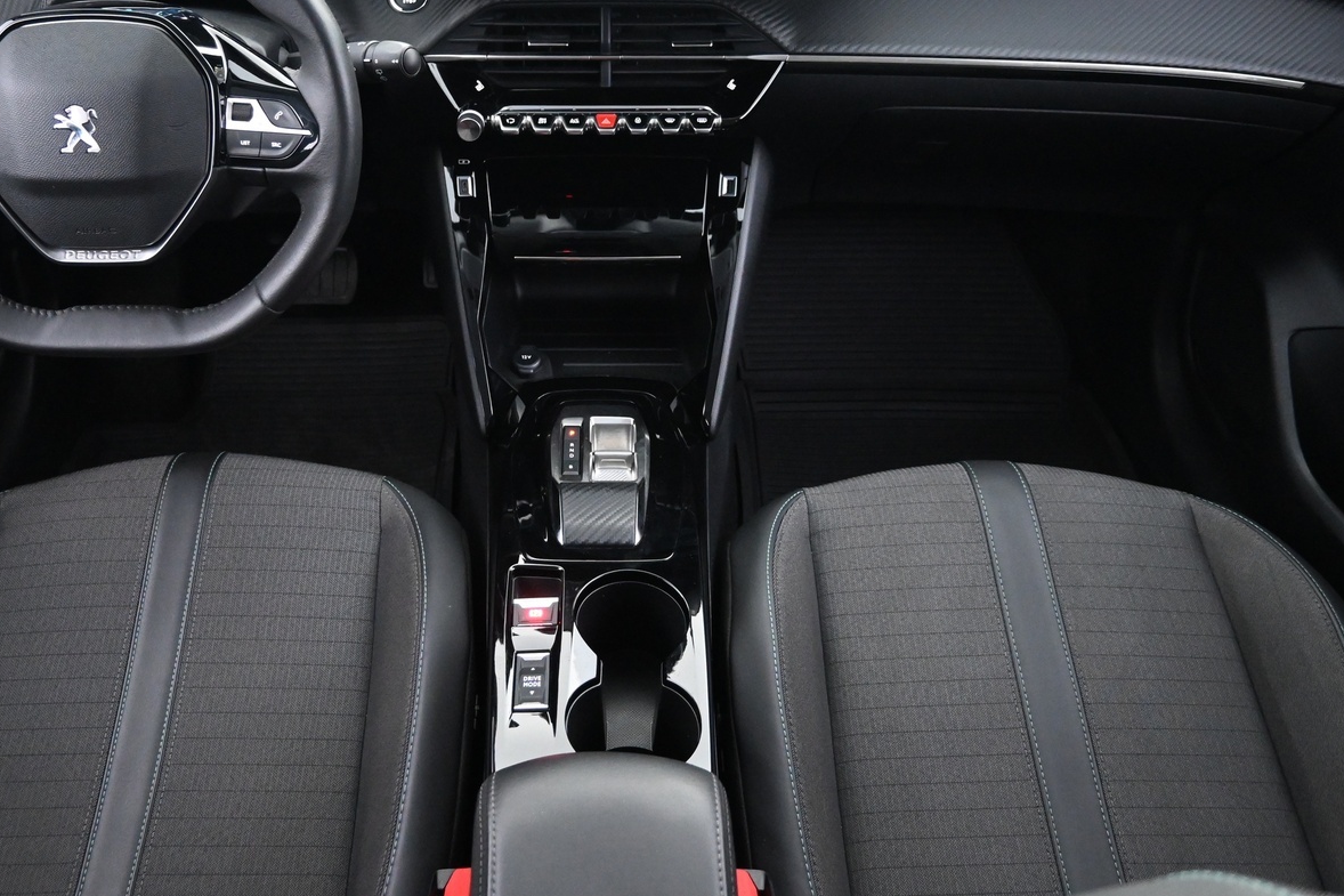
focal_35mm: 33
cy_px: 306
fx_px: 1232
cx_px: 594
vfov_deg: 39.5
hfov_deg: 57.1
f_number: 3.5
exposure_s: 1/25
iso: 4000
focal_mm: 16
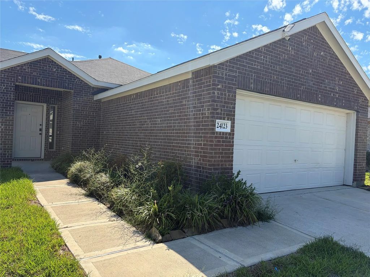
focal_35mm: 26
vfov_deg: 53.1
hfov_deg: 67.3
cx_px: 185
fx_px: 278
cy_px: 138
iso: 50
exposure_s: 1/3279
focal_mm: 5.96
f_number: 1.6
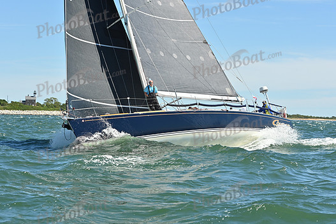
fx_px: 924
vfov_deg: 13.8
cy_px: 105
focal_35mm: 99
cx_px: 159
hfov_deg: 20.6
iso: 320
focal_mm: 90
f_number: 6.3
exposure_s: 1/1600
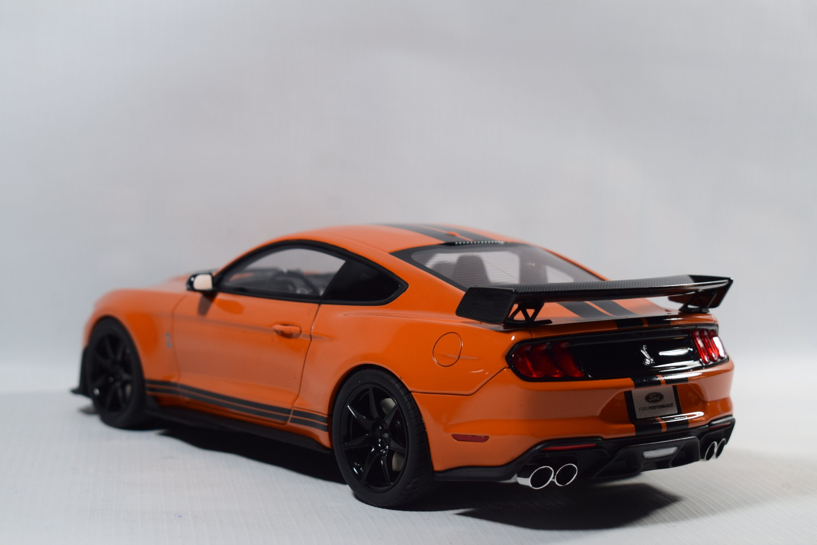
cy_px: 272
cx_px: 408
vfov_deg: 18.9
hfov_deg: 28.1
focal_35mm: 72
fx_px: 1634
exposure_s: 1/40
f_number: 7.1
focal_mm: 48
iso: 400
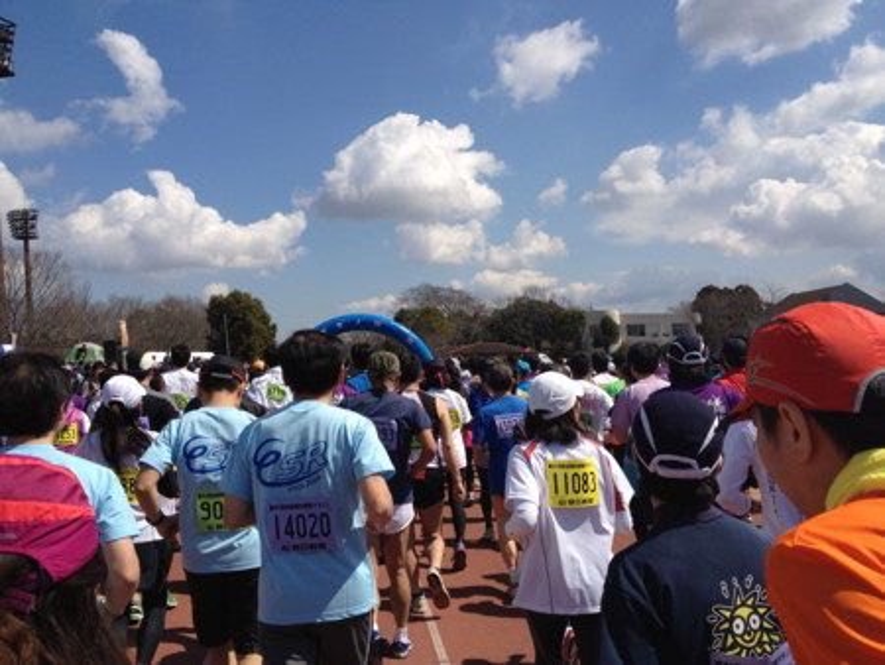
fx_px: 895
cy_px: 332
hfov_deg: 52.6
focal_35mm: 35
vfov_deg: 40.7
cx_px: 442
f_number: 2.4
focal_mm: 4.28
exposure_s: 1/2632
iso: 64
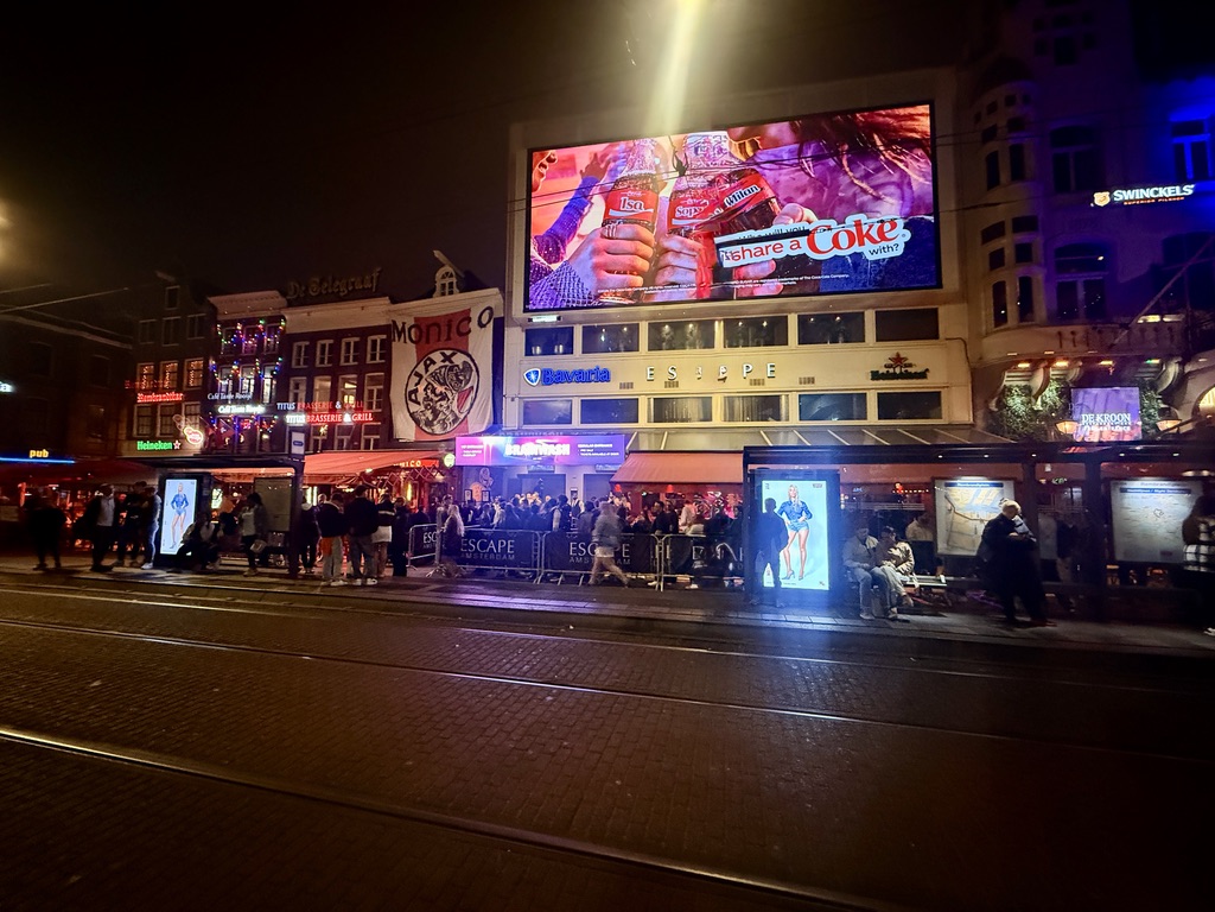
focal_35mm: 14
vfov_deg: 85.7
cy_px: 456
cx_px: 608
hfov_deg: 102.1
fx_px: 491
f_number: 2.2
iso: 1000
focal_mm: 2.22
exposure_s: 1/40
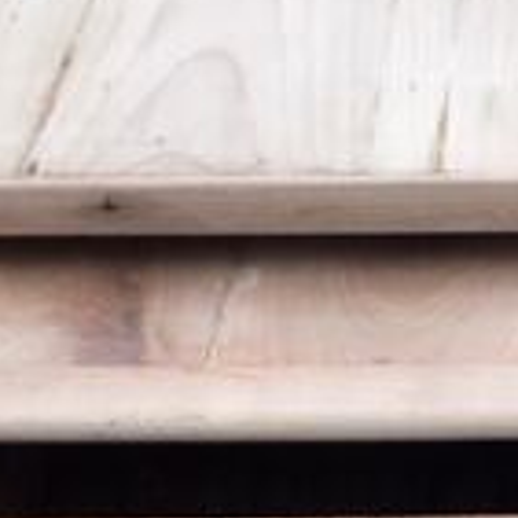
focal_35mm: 116
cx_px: 610
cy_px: 621
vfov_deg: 14.5
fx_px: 1964
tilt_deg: -40.2
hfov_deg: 14.6
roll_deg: -1.5
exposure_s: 1/120
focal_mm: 4.15
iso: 40
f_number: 2.2
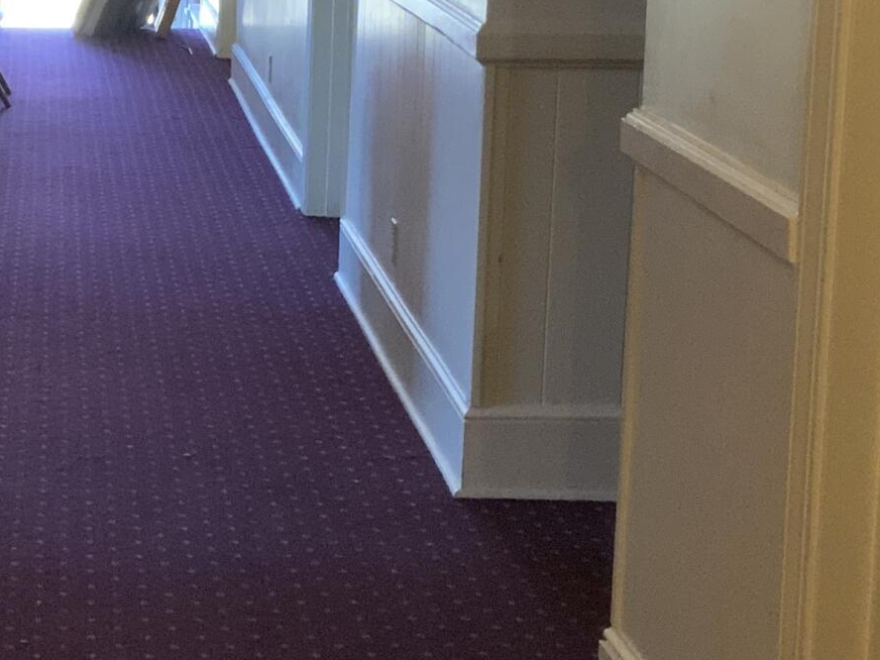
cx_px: 121
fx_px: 2491
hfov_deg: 19.7
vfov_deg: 15.1
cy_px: 270
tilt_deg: -11.0
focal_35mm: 98
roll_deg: -1.0
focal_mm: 3
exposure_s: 1/60
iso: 250
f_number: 1.8
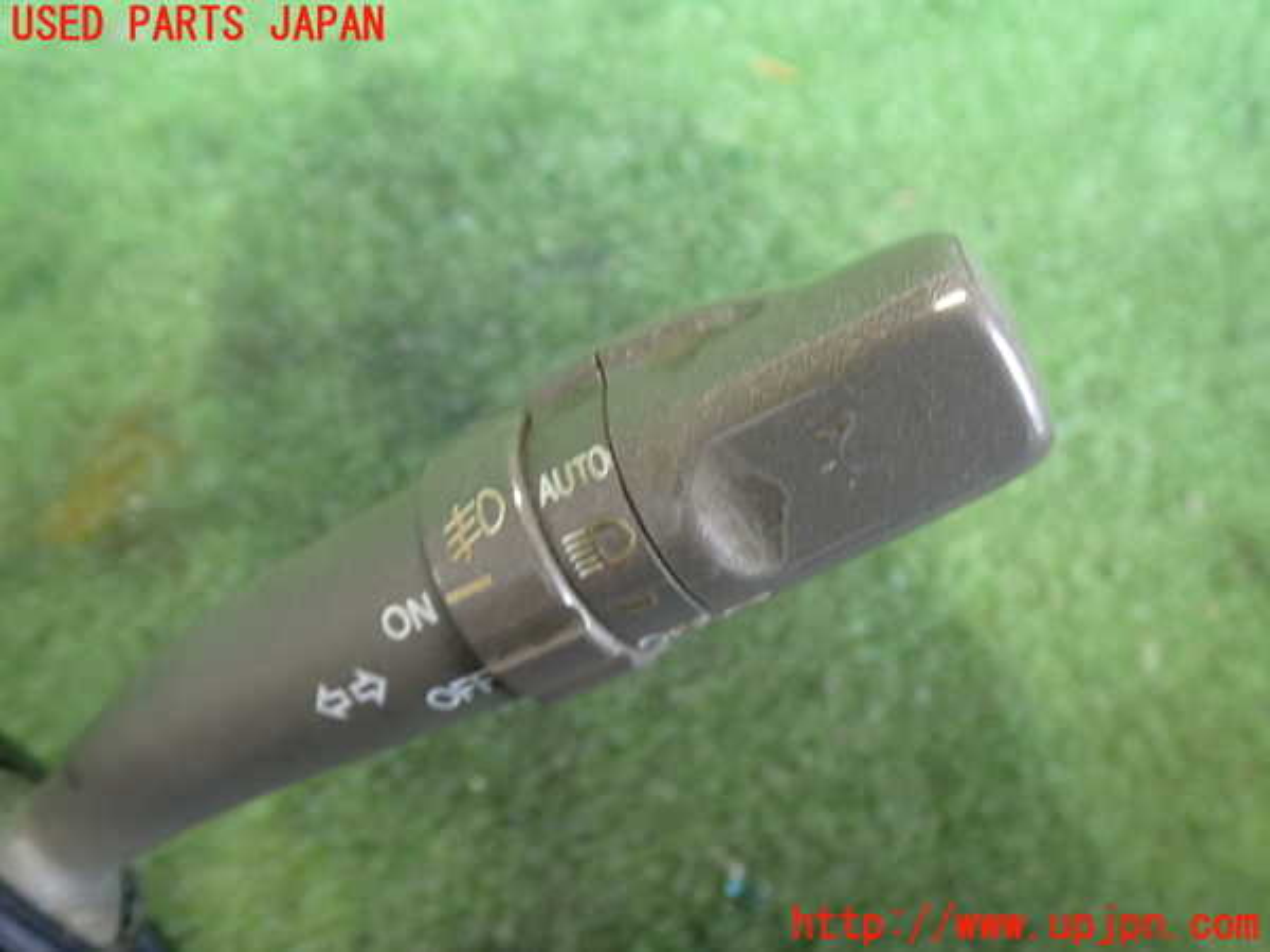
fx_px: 1101
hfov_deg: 60.0
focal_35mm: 30
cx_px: 635
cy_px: 476
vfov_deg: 46.8
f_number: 2.3
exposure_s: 1/30
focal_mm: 5.4
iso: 320
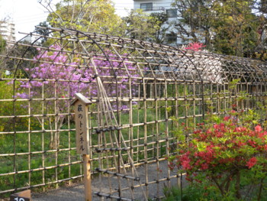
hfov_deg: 36.8
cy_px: 100
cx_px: 134
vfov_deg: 28.1
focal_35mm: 52
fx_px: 401
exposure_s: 1/112
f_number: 3.9
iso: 64
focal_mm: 11.1
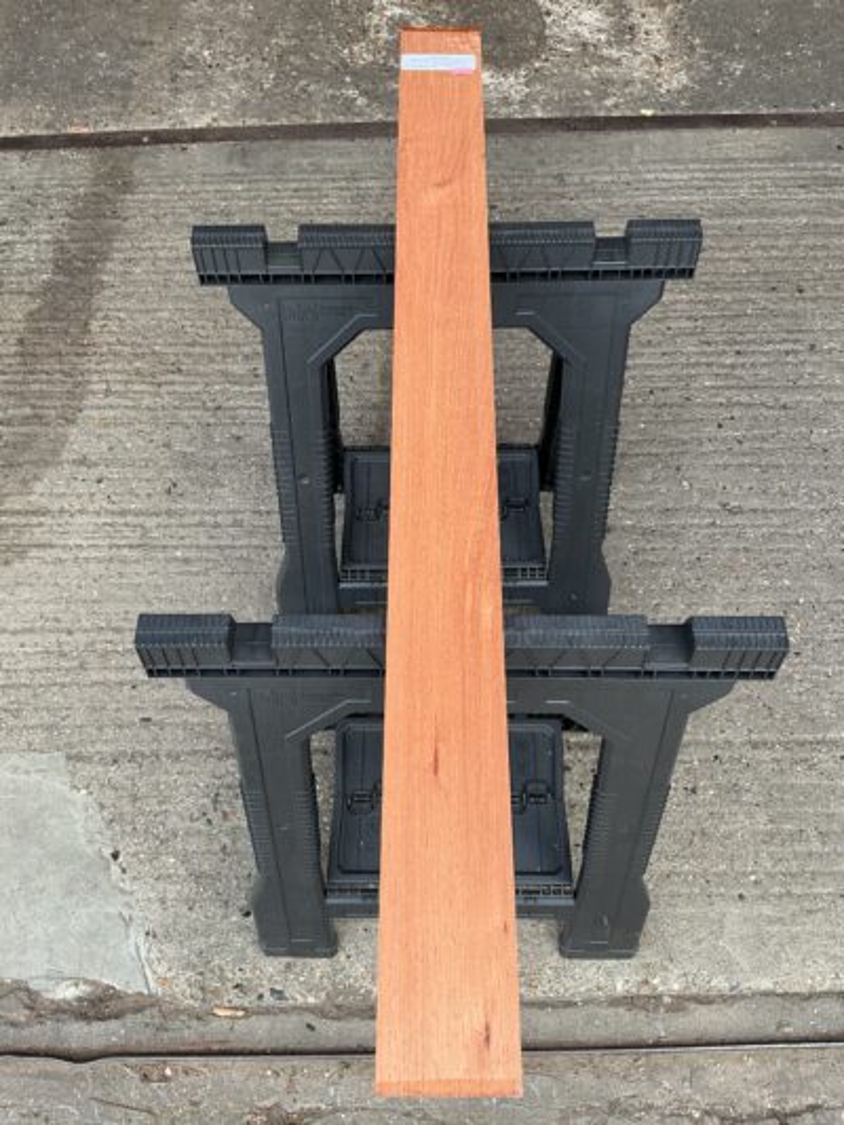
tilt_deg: -62.8
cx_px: 422
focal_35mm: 29
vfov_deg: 61.6
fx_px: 942
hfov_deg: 48.2
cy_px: 562
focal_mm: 3
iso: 16
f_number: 1.8
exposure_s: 1/101
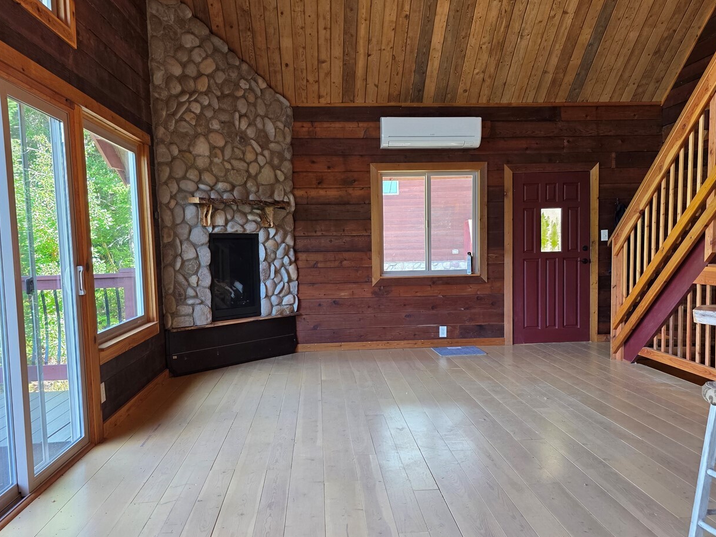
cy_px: 283
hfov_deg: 59.9
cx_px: 376
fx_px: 620
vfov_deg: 46.8
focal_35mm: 30
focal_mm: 6.3
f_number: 1.7
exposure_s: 1/120
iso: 160
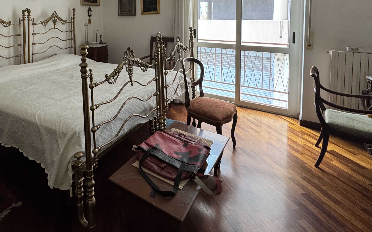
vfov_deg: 48.0
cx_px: 117
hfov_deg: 74.2
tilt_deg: -3.3
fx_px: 233
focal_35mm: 23
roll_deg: +0.7
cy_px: 27
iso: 250
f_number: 2.2
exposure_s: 1/99
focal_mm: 2.22
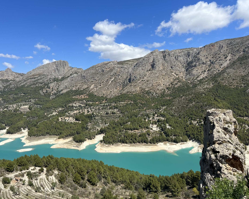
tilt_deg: -1.6
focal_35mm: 28
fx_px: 206
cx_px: 116
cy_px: 97
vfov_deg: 51.5
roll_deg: +1.9
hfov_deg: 62.1
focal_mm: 5.7
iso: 50
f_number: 1.5
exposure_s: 1/5076
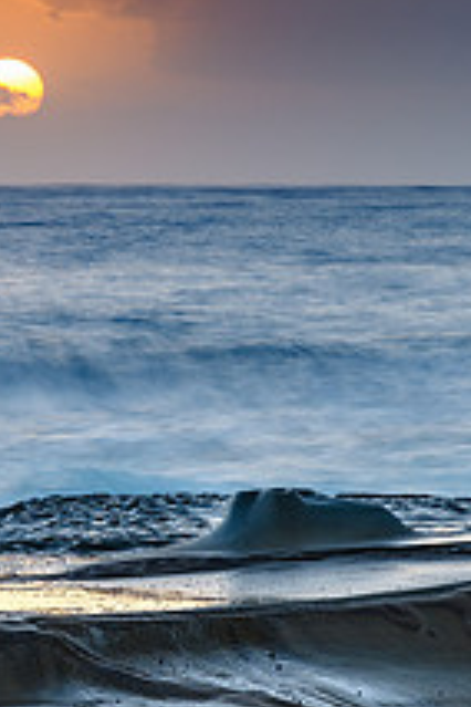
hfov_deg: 3.6
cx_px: 92
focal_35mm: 383
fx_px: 7516
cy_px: 359
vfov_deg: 5.4
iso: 50
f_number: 9
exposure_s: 2.5
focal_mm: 80
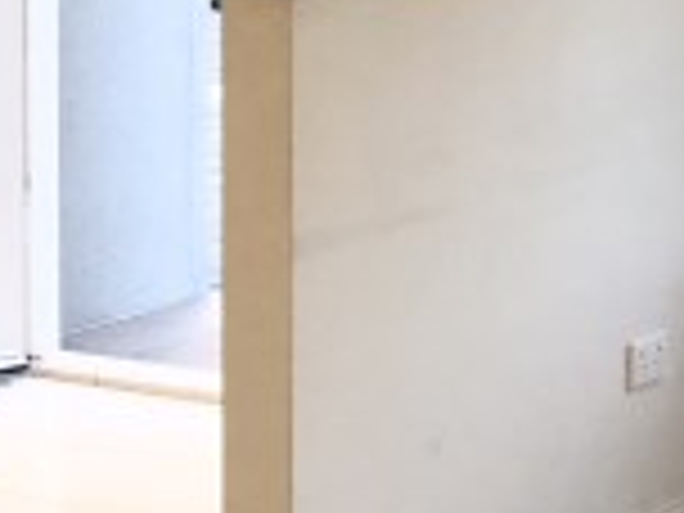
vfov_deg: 10.0
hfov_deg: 13.3
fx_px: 2905
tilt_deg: -5.1
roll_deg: -0.9
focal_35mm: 147
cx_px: 657
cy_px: -63
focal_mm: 3.99
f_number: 1.8
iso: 50
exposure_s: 1/17
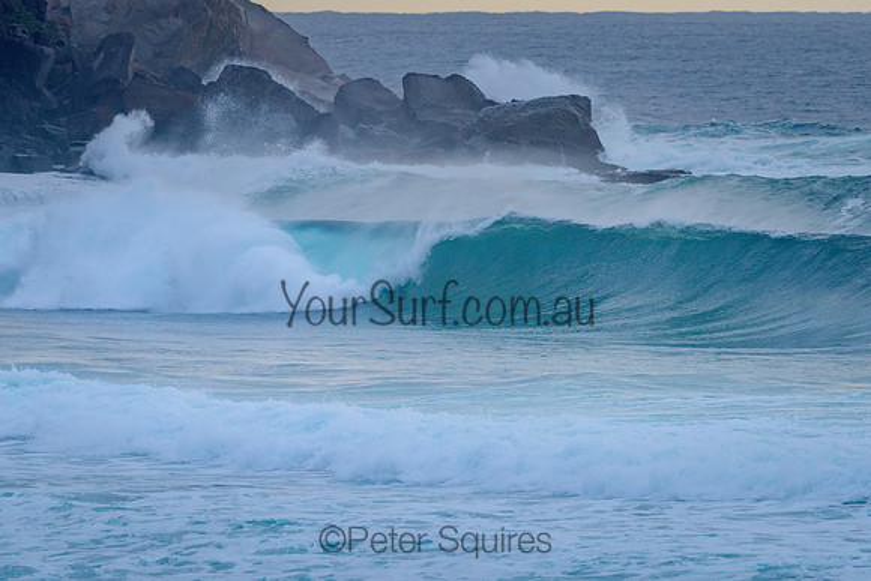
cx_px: 401
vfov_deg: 3.1
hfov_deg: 4.7
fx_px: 10684
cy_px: 257
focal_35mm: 441
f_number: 5.6
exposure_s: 1/2000
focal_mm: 360
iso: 800
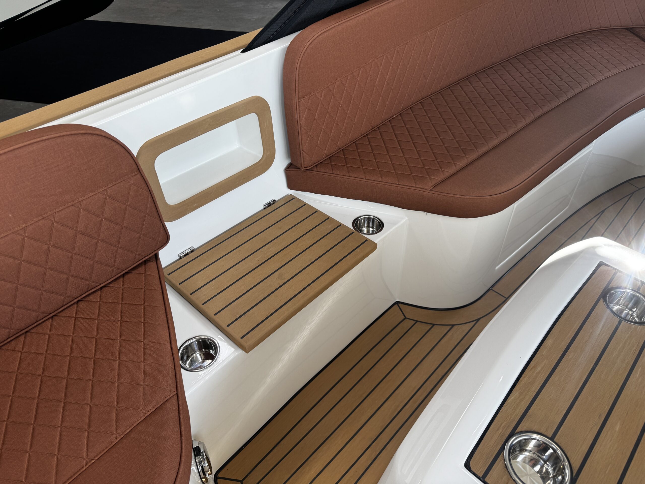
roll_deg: +0.5
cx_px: 322
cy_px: 242
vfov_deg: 56.8
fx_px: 447
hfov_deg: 71.6
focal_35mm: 24
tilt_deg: -43.2
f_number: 1.78
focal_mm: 6.76
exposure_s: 1/100
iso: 64
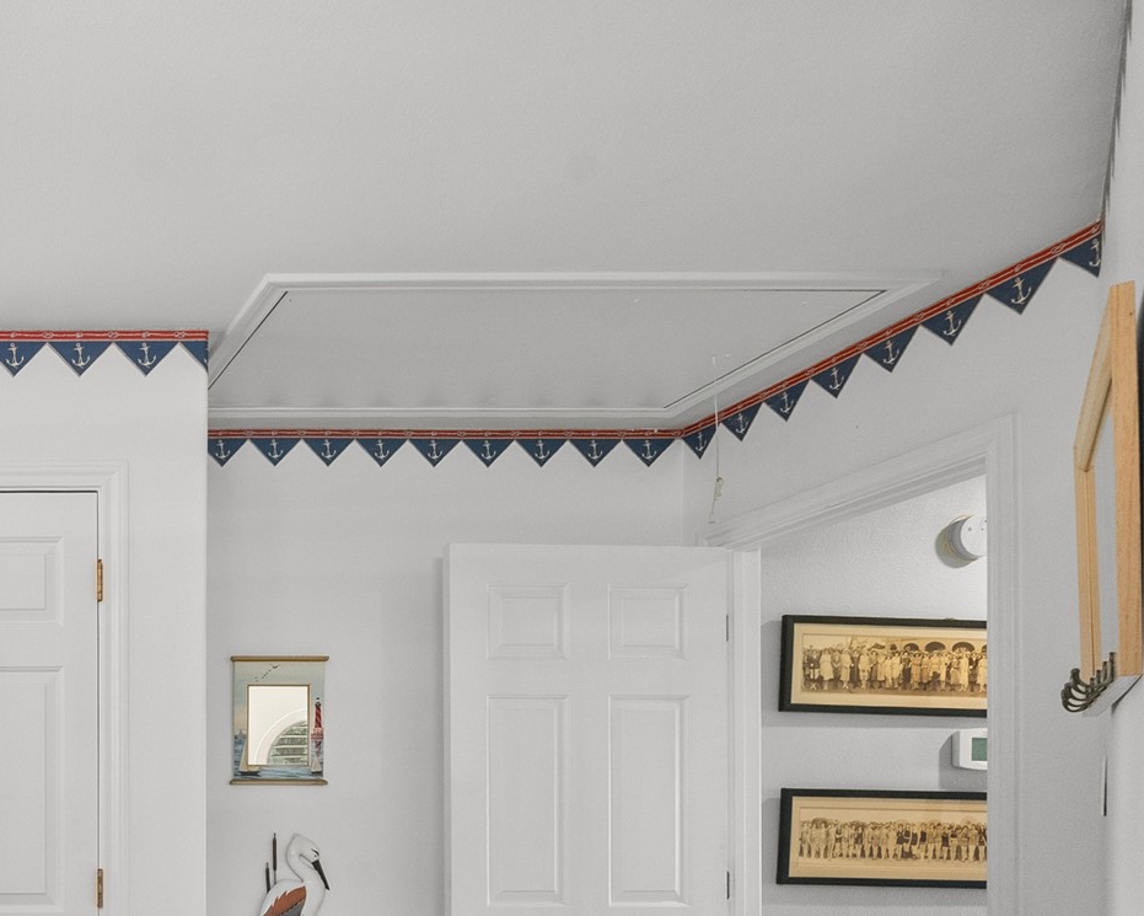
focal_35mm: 36
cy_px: 844
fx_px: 1222
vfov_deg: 38.0
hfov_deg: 39.0
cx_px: -176
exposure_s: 1/8
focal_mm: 16.5
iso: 1000
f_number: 8
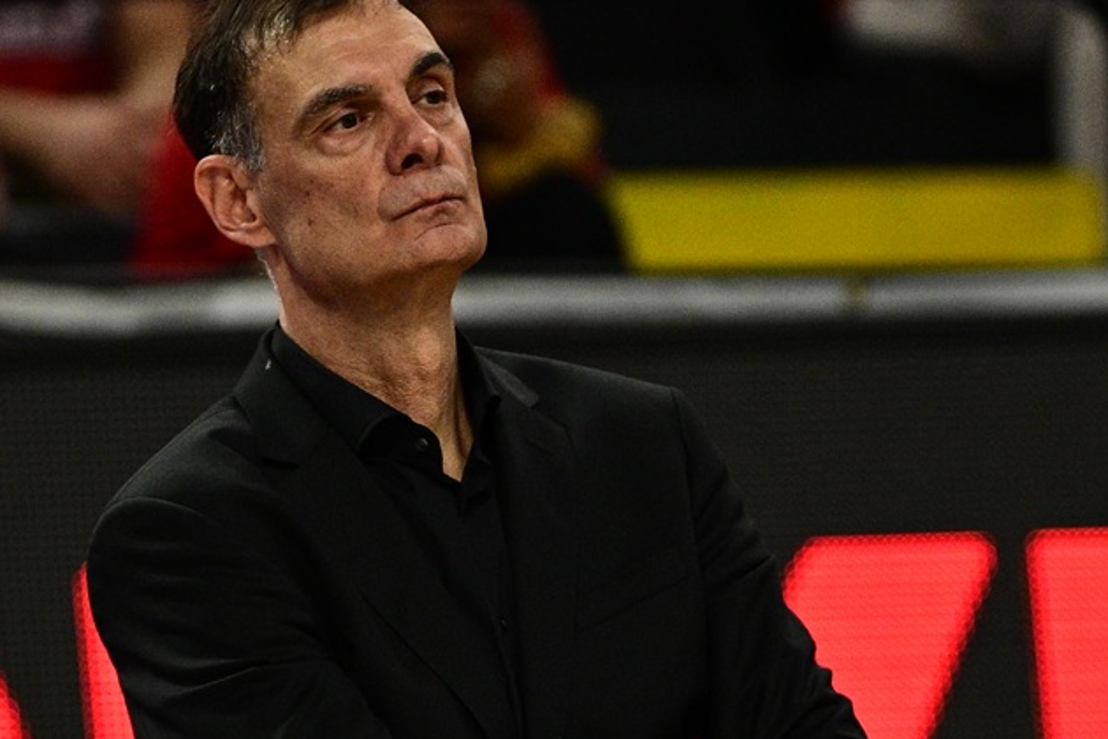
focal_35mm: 210
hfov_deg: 9.8
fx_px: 6463
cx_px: 424
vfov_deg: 6.5
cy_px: 457
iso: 2000
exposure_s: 1/1250
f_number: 1.8
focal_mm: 135
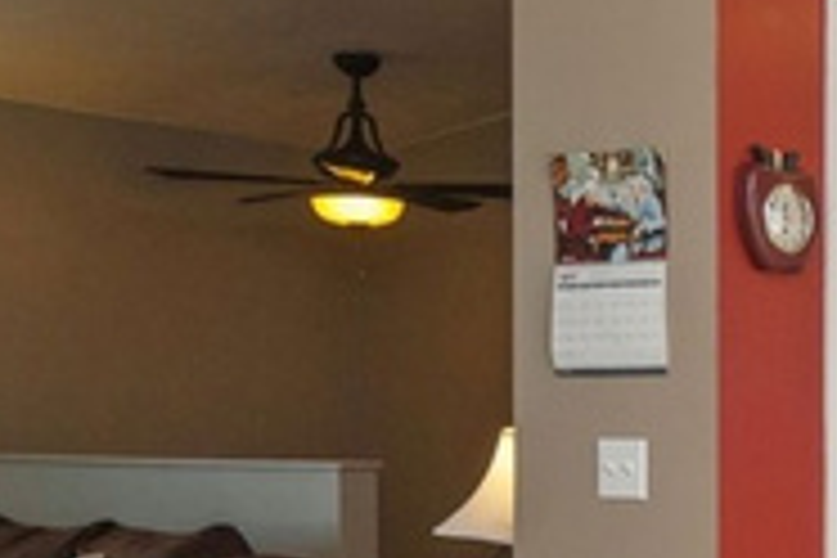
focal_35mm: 62
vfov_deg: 20.6
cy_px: 652
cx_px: 1310
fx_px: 1441
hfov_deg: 24.1
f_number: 5
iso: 200
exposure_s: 1/80
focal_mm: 12
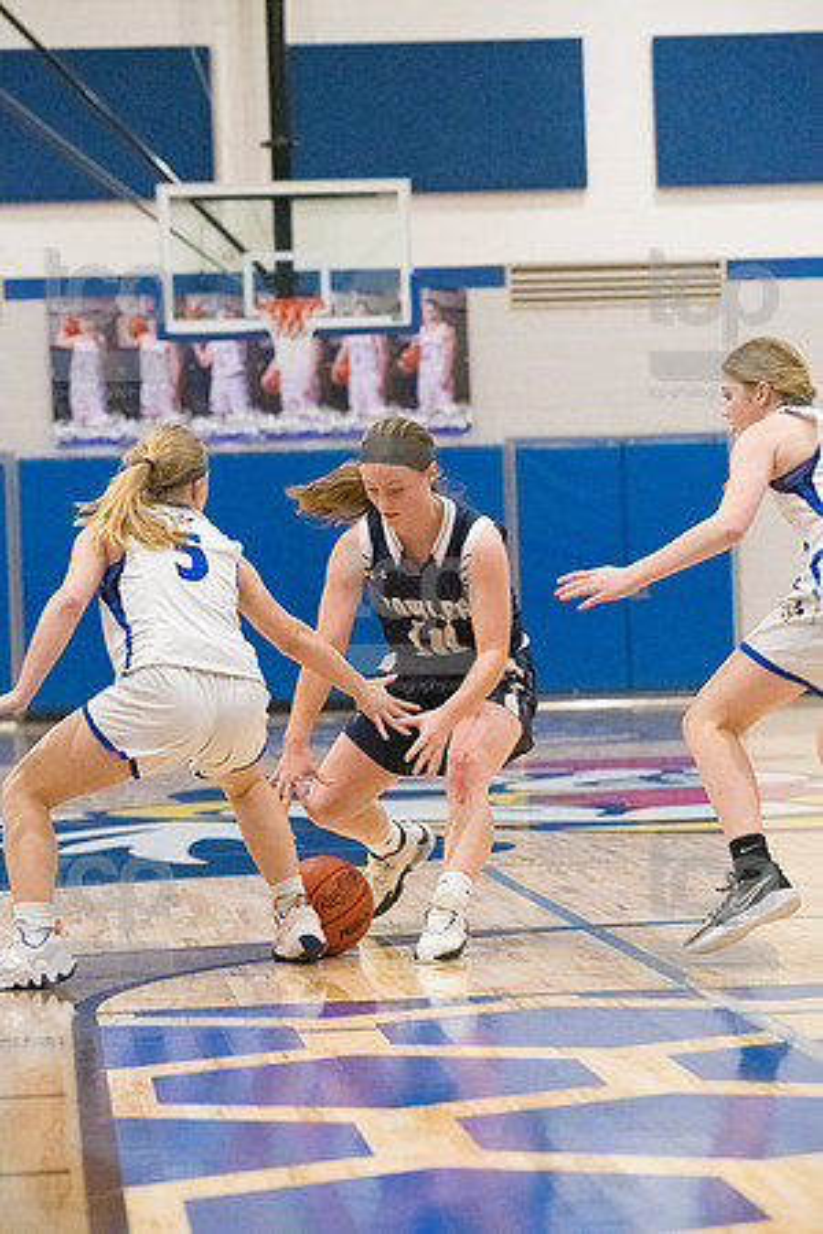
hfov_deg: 11.2
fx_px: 4183
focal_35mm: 122
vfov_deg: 16.8
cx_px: 412
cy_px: 617
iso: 10000
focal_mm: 122
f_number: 4.5
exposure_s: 1/1600
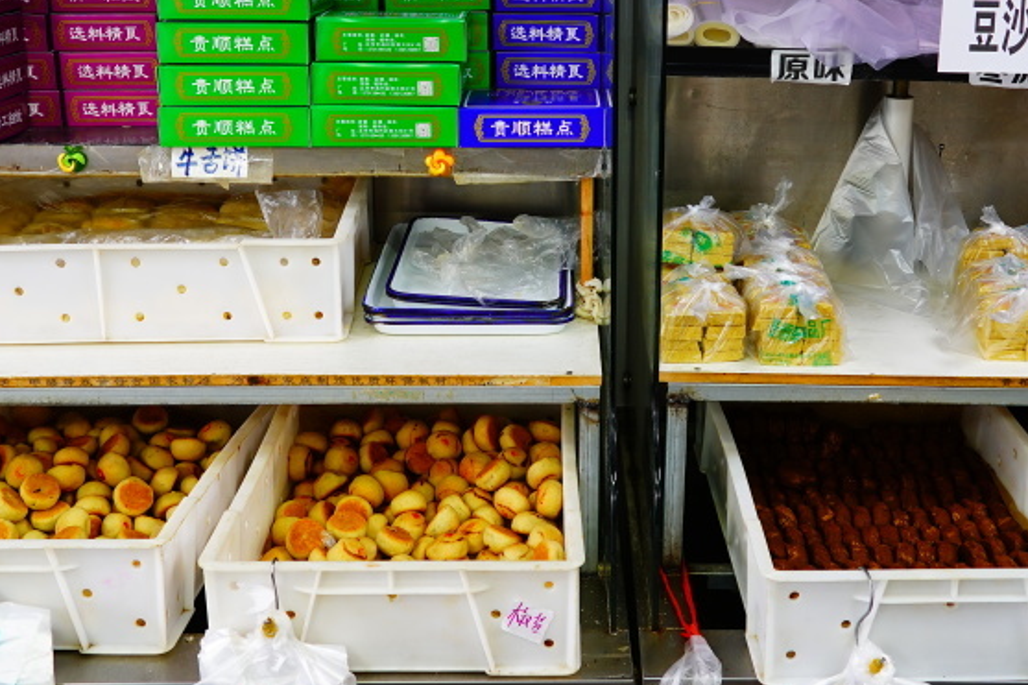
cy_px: 191
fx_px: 1313
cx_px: 559
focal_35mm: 46
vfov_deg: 28.9
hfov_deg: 42.7
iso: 250
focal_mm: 25
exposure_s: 1/10
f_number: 5.6
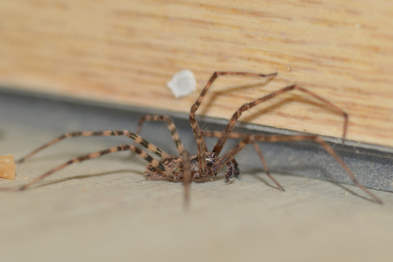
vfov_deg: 9.1
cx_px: 196
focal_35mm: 150
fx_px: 1637
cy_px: 131
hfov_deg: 13.7
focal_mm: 100
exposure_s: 1/200
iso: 100
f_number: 11
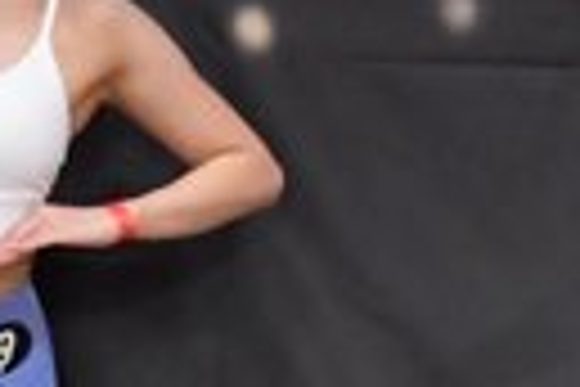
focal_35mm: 1102
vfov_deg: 1.2
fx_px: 17753
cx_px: -290
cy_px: 432
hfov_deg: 1.9
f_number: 5.6
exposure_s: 1/400
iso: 5000
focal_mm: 122
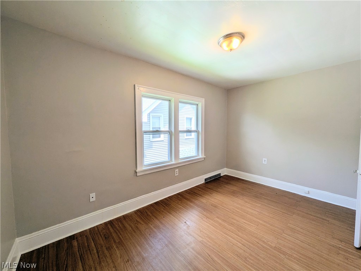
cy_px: 136
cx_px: 180
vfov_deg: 85.7
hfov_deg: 102.1
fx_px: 146
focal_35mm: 14
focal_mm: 1.85
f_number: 2.2
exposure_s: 1/302
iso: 65
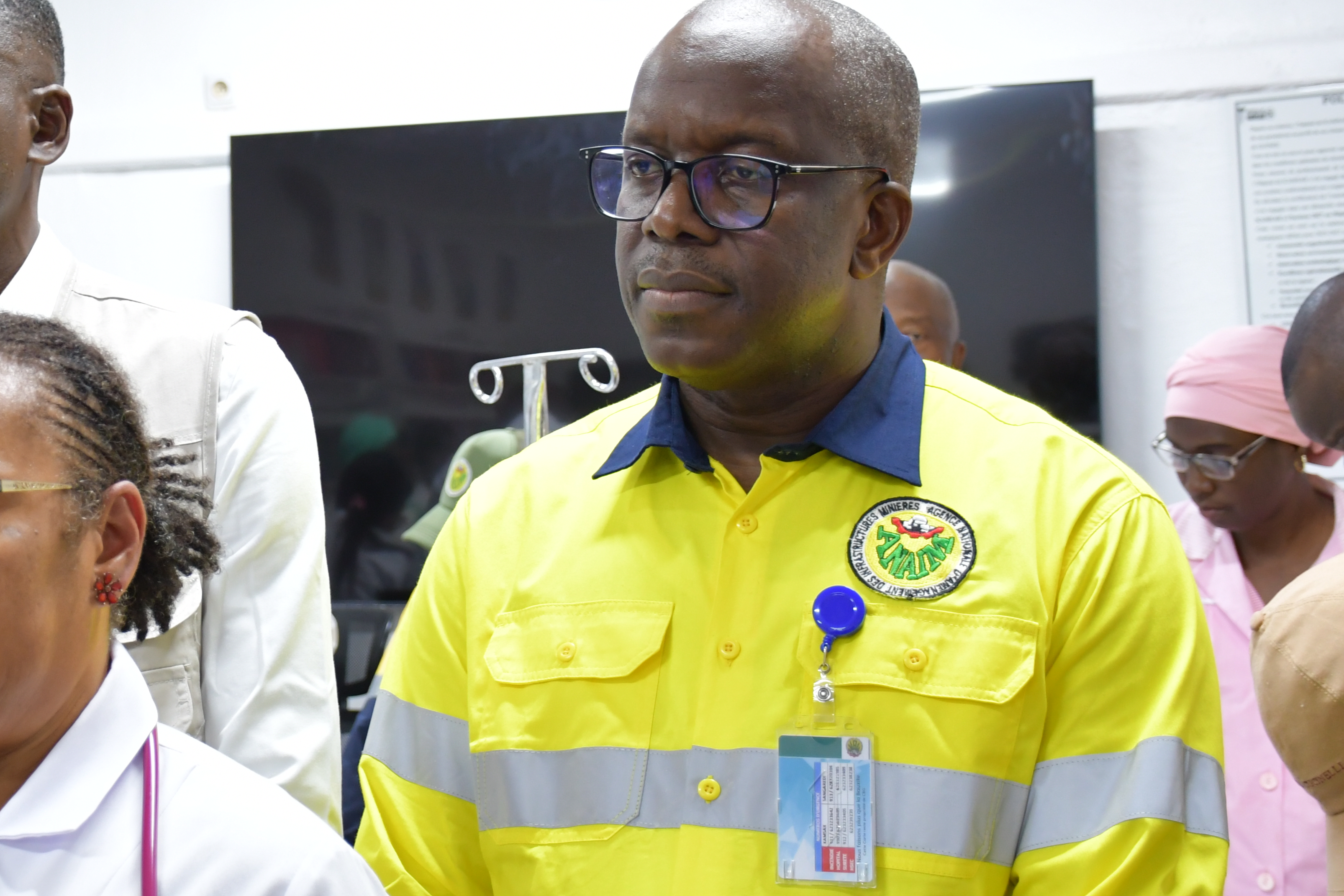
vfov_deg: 17.5
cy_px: 335
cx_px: 259
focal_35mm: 78
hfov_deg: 25.5
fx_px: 2912
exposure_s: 1/60
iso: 1000
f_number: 4
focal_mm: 30
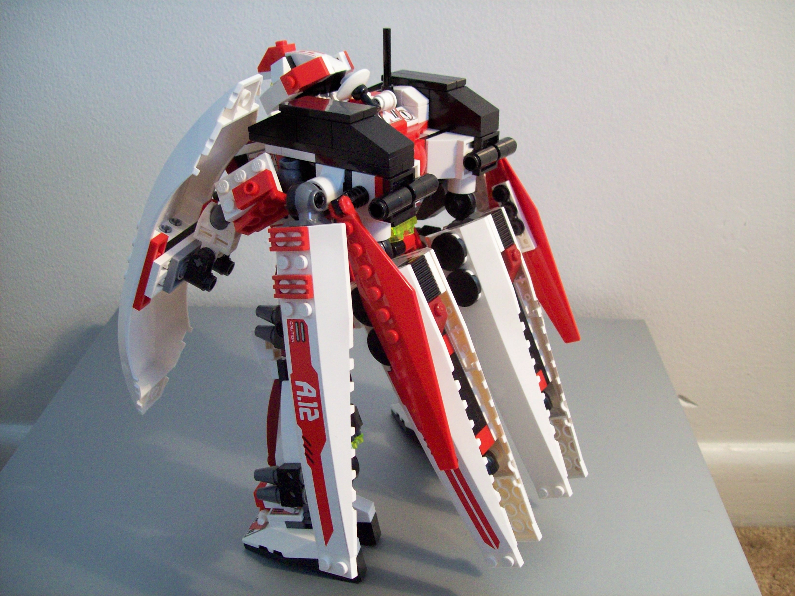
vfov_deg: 39.7
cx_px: 398
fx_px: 827
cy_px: 298
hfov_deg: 51.4
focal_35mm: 36
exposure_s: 1/11.3
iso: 160
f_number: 2.7
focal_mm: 6
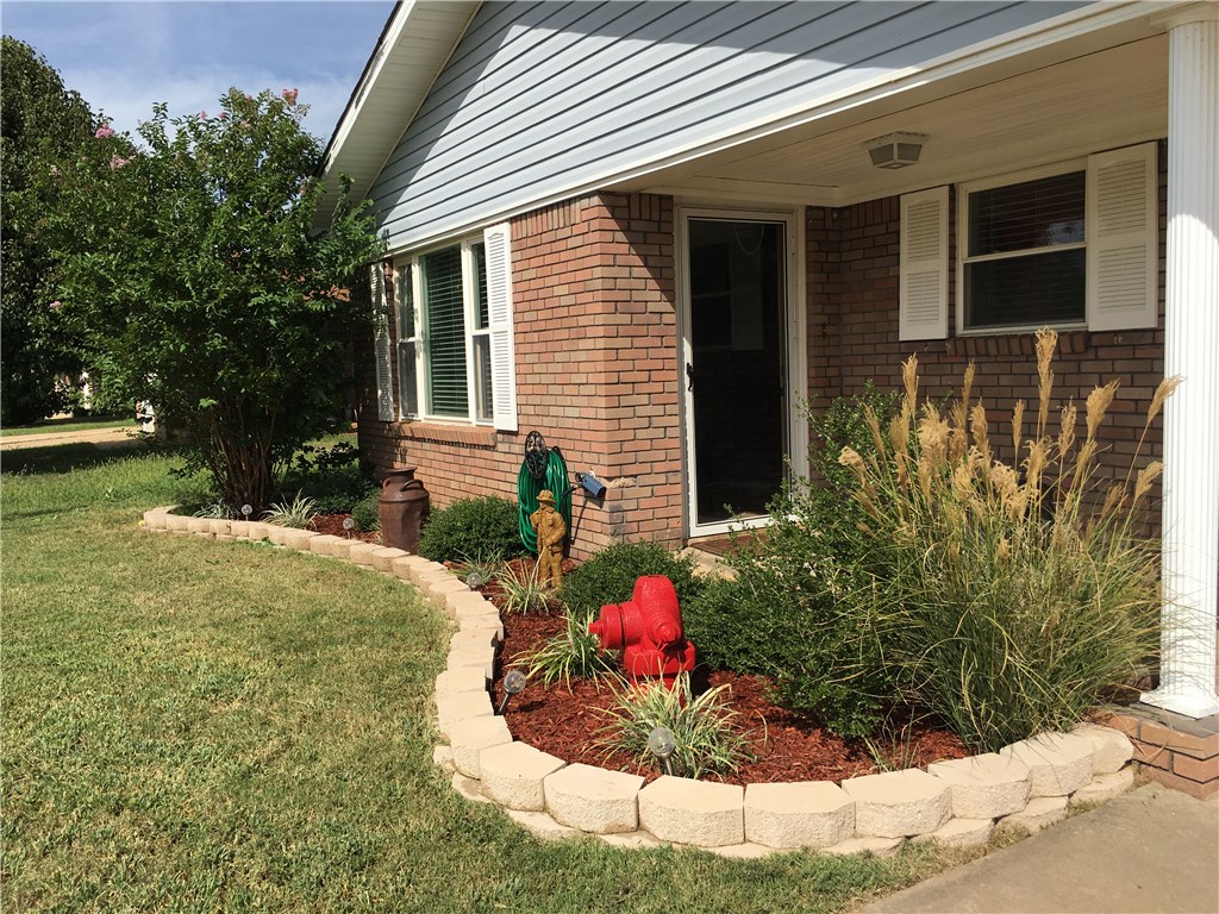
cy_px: 457
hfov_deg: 61.7
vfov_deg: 48.2
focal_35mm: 29
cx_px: 610
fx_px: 1021
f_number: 2.2
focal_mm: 4.15
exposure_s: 1/2024
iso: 25
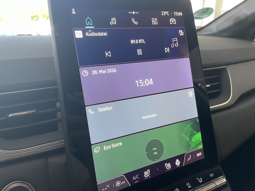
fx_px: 192
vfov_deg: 53.1
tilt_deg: -20.1
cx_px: 128
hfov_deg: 67.3
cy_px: 96
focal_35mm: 26
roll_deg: +0.0
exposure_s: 1/50
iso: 160
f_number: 1.6
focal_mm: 4.2
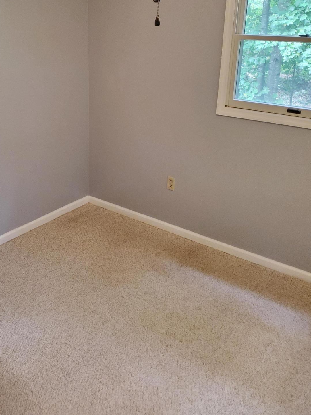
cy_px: 135
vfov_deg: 50.3
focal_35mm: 36
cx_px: 106
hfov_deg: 39.2
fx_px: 431
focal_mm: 4.3
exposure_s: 1/39
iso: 250
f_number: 1.5
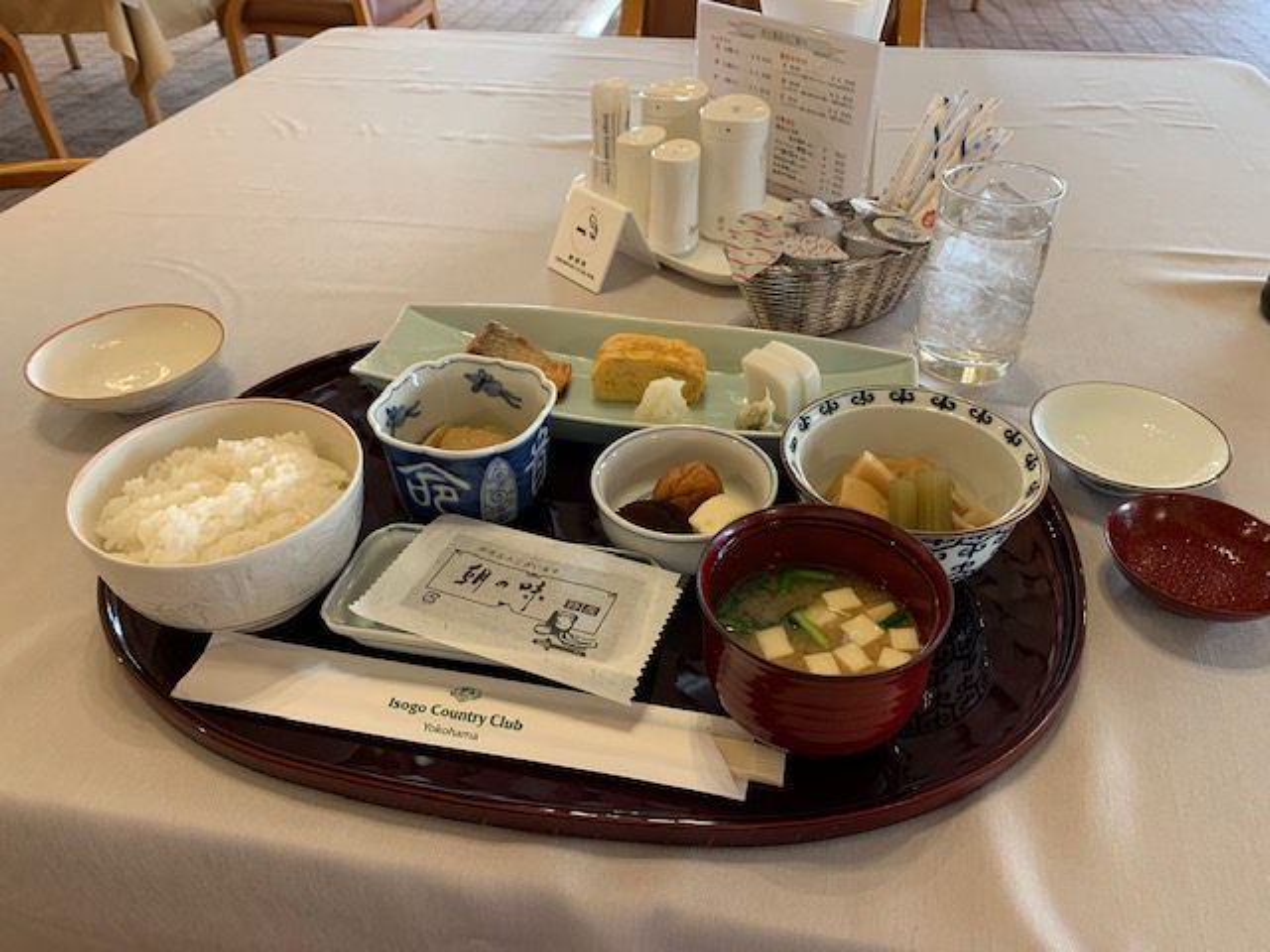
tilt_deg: -38.2
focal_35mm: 26
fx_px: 954
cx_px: 635
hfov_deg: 67.3
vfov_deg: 53.1
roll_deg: +1.2
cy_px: 476
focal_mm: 4.25
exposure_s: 1/50
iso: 160
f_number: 1.8
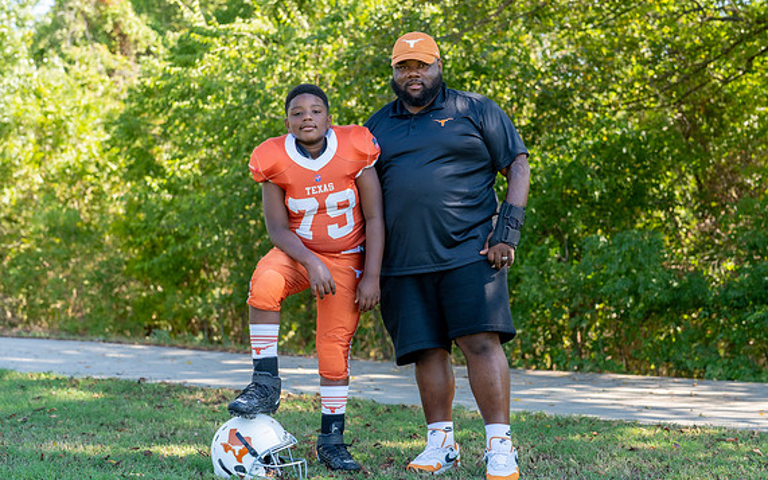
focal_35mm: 61
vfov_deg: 21.3
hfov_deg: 33.5
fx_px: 1277
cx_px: 407
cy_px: 240
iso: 125
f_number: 2.8
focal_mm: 50
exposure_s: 1/400
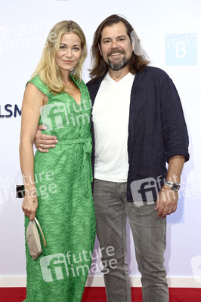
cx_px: 100
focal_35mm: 50
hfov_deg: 26.9
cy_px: 151
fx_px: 419
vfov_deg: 39.6
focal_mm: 50
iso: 400
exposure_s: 1/250
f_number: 6.3
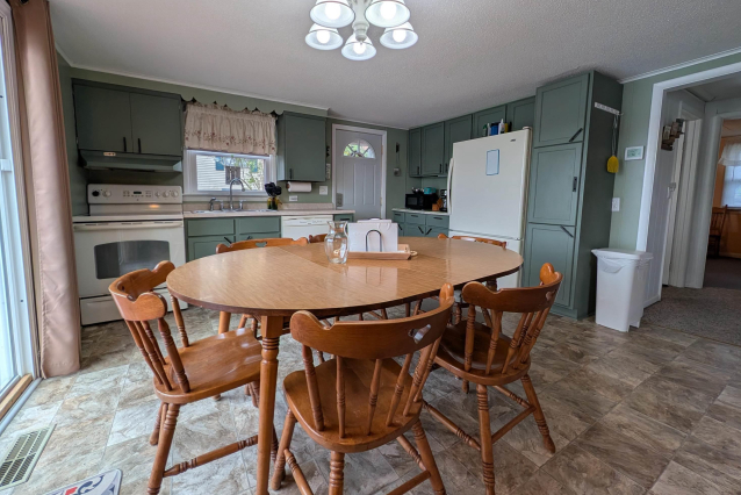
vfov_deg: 85.3
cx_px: 358
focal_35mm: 13
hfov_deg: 108.3
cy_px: 224
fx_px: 268
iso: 46
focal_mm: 2.02
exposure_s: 1/231
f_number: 1.7
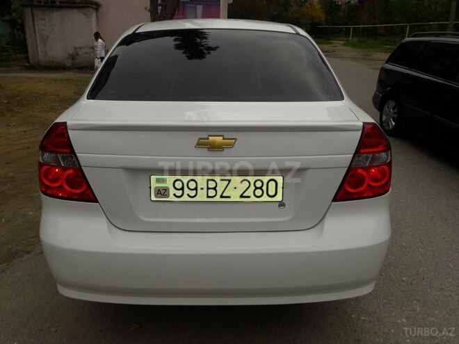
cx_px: 230
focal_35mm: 28
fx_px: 371
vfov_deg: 49.7
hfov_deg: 63.4
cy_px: 172
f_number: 1.9
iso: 40
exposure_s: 1/949
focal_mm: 3.7
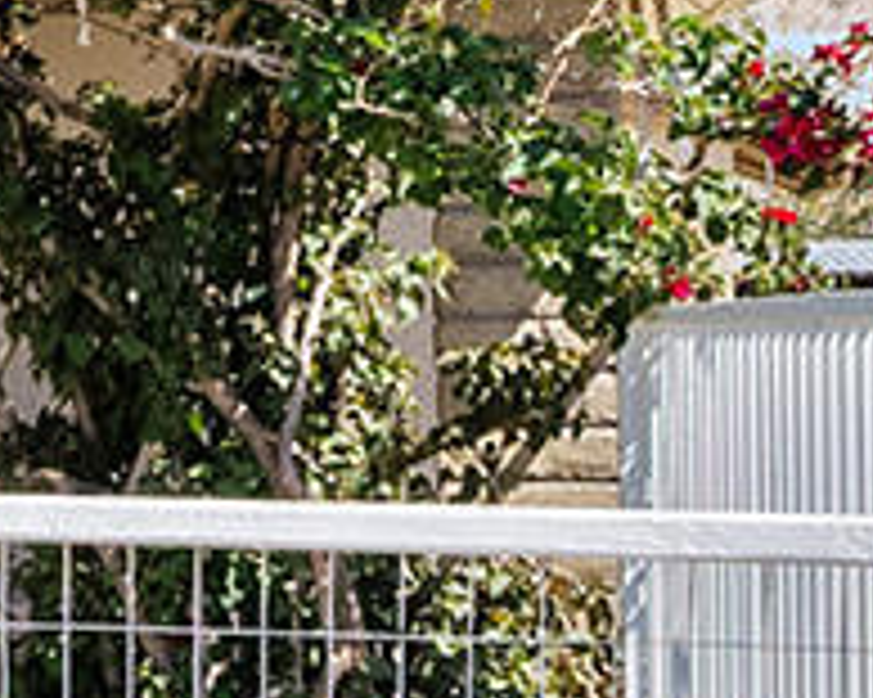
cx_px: -1436
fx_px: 3202
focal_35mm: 124
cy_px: 399
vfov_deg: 12.4
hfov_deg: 11.6
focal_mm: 16
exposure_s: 1/125
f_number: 8
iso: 100
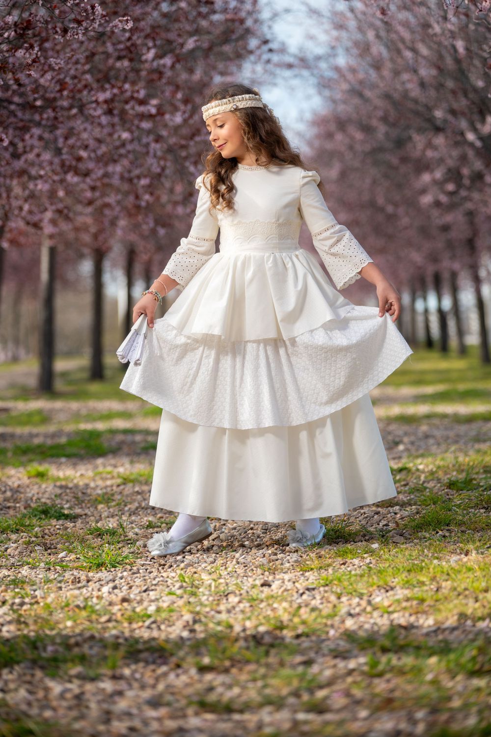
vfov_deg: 19.1
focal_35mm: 107
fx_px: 2192
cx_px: 246
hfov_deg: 12.8
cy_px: 368
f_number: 2.8
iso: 100
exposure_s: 1/200
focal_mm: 107
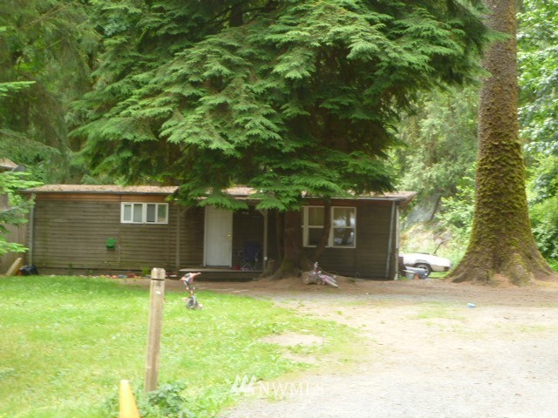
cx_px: 279
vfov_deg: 22.3
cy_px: 209
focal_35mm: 66
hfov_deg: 29.4
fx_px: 1064
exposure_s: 1/40
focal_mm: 11.7
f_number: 4.2
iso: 125
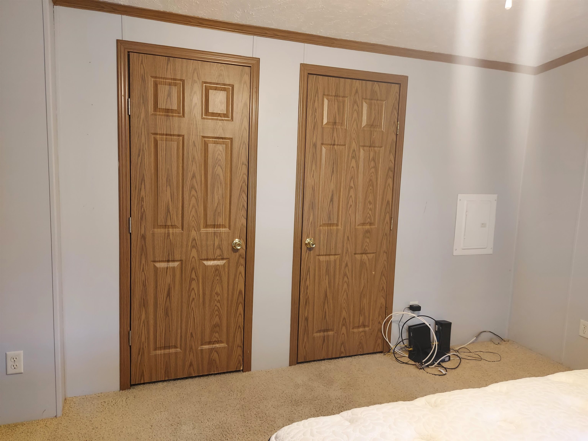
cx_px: 294
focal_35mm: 25
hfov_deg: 69.4
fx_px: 425
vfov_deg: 54.9
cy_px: 220
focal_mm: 4.6
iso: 250
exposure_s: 1/40
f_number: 2
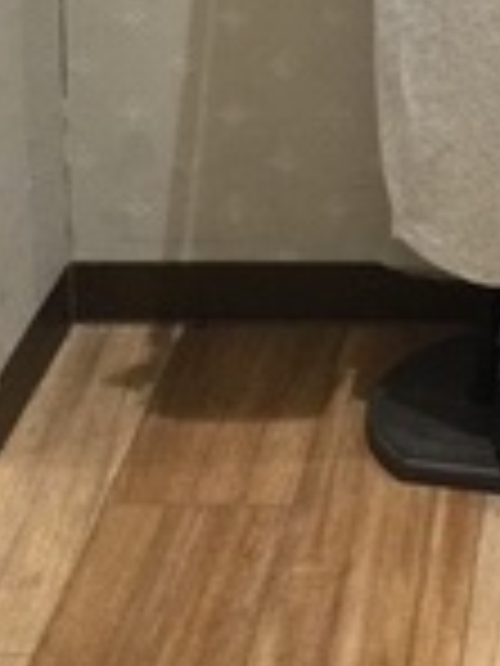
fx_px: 2022
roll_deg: +1.1
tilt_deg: -6.3
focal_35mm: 105
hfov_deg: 13.7
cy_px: -414
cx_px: 579
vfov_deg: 16.5
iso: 80
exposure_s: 1/30
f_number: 2.4
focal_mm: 3.3
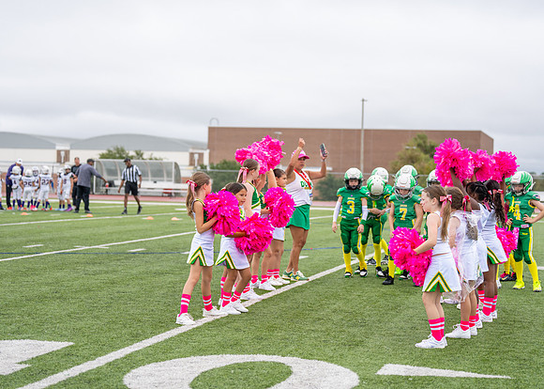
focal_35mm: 73
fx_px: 1133
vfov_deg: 19.4
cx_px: 253
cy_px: 194
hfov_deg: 27.0
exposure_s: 1/2000
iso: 500
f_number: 2.8
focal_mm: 70
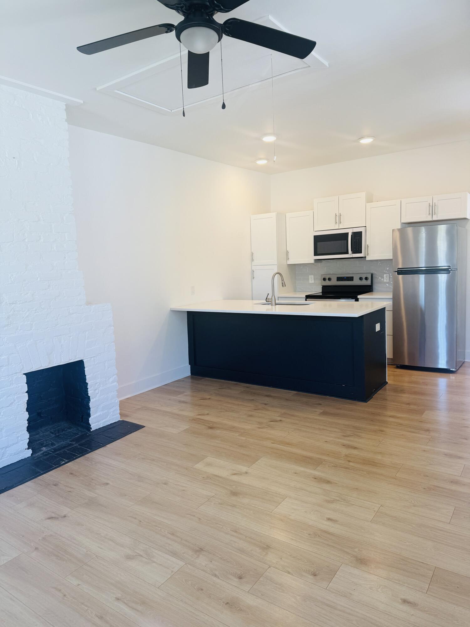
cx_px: 235
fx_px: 434
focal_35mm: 24
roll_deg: +2.2
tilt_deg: -6.7
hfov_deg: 56.8
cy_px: 314
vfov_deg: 71.6
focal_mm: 6.76
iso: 80
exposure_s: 1/157
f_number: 1.78
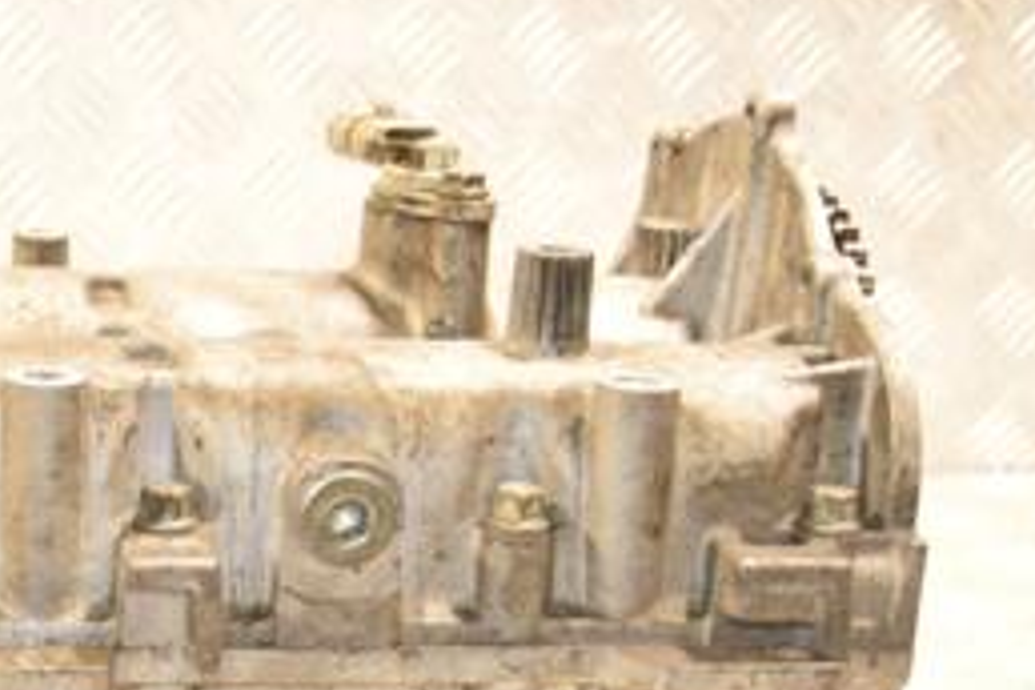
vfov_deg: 15.5
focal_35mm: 87
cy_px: 646
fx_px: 2506
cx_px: 28
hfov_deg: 22.5
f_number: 5.6
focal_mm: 25
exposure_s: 1/100
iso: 1600
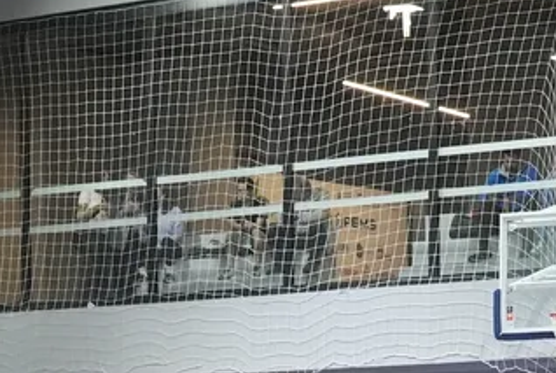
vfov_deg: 7.6
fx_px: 2722
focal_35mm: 176
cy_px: 686
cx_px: -154
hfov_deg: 11.4
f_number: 7.1
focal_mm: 35
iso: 8000
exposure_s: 1/100
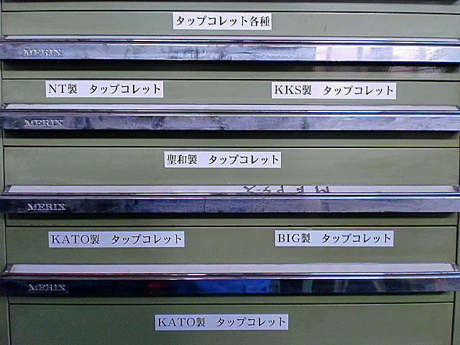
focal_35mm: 35
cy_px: 172
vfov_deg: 40.7
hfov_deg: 52.6
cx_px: 230
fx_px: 465
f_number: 3.1
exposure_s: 1/60
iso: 320
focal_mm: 6.3
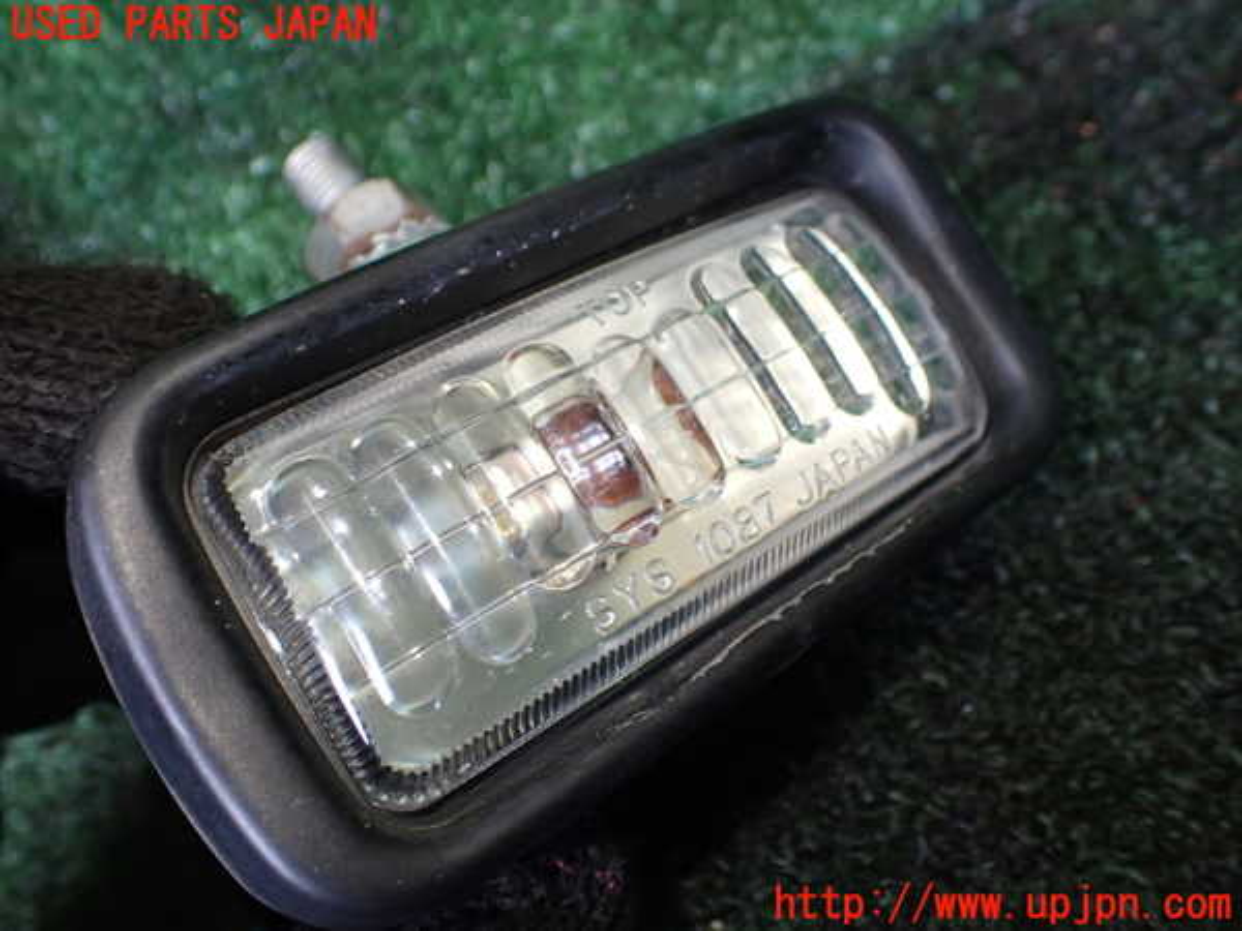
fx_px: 1076
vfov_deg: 46.8
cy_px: 466
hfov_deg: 60.0
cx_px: 621
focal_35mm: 30
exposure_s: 1/125
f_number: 2.3
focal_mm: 5.4
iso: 320
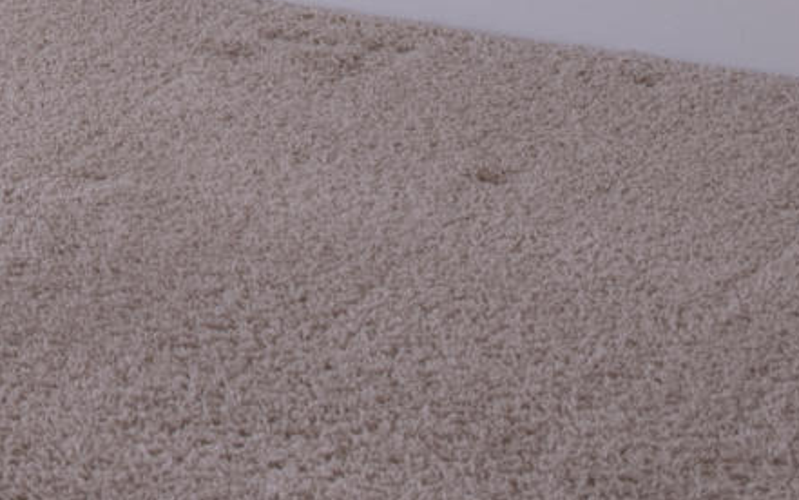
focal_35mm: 187
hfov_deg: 9.5
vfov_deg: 6.3
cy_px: -1174
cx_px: -1343
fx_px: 4074
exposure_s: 1/15
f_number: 8
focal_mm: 27
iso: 200
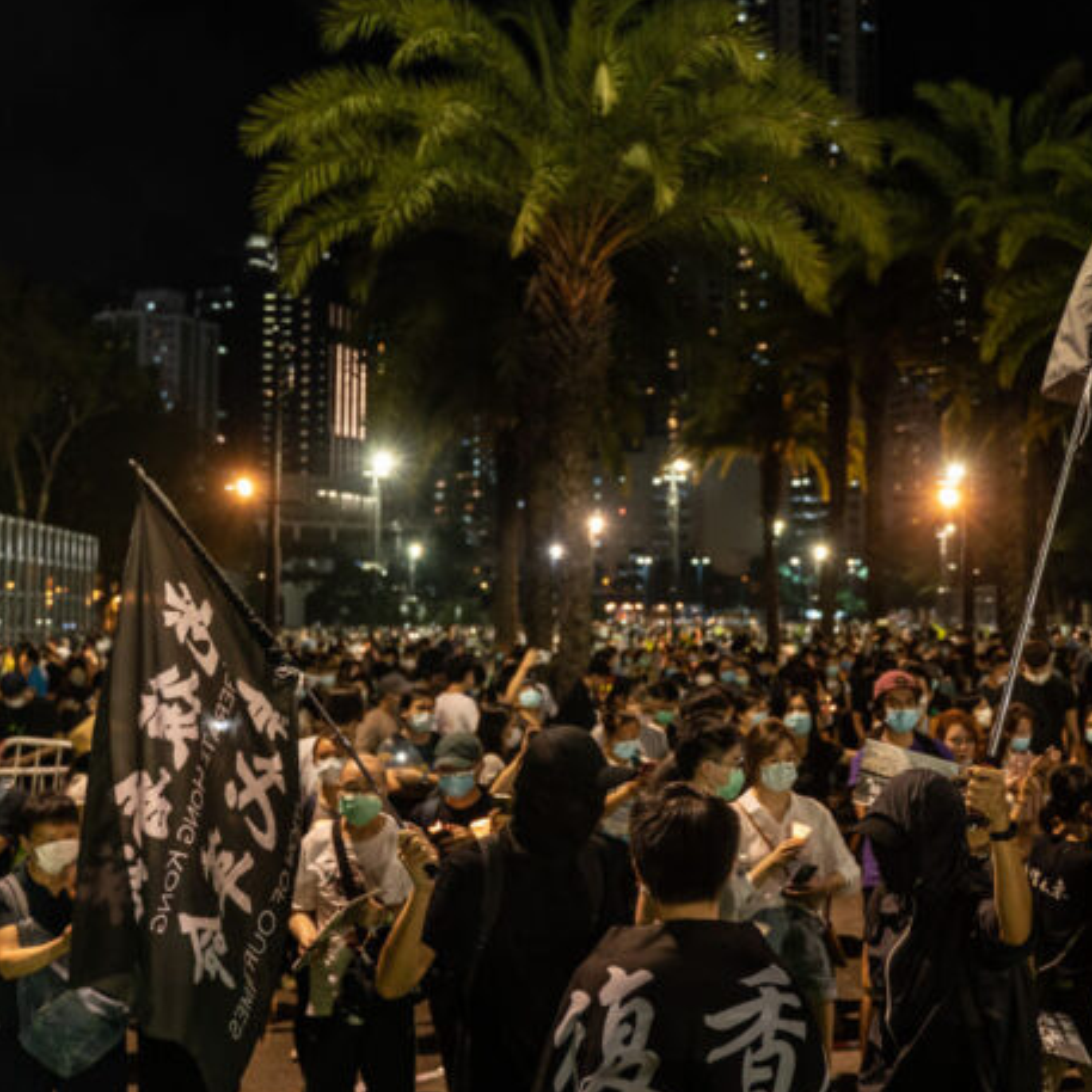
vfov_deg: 41.9
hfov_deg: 41.1
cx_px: 760
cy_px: 528
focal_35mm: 40
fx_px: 1428
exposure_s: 1/160
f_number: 2.8
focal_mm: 28
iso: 2000
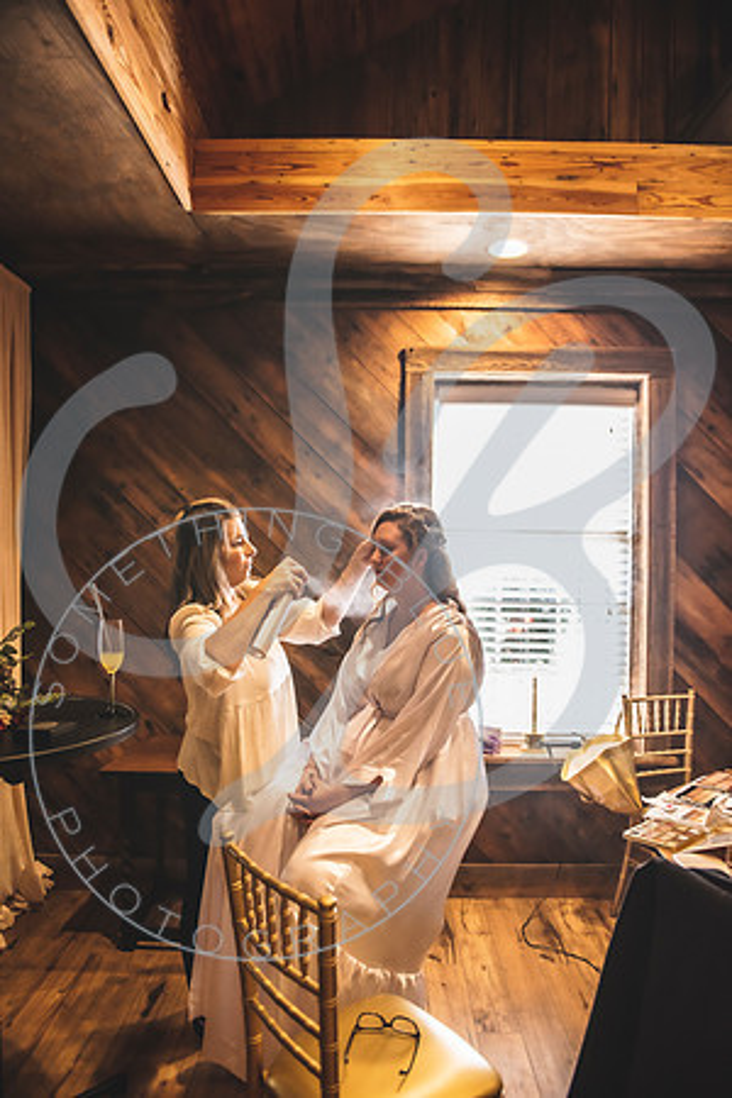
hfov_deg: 53.1
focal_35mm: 24
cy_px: 549
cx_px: 366
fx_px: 732
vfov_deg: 73.7
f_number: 2.8
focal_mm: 24
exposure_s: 1/125
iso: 1250
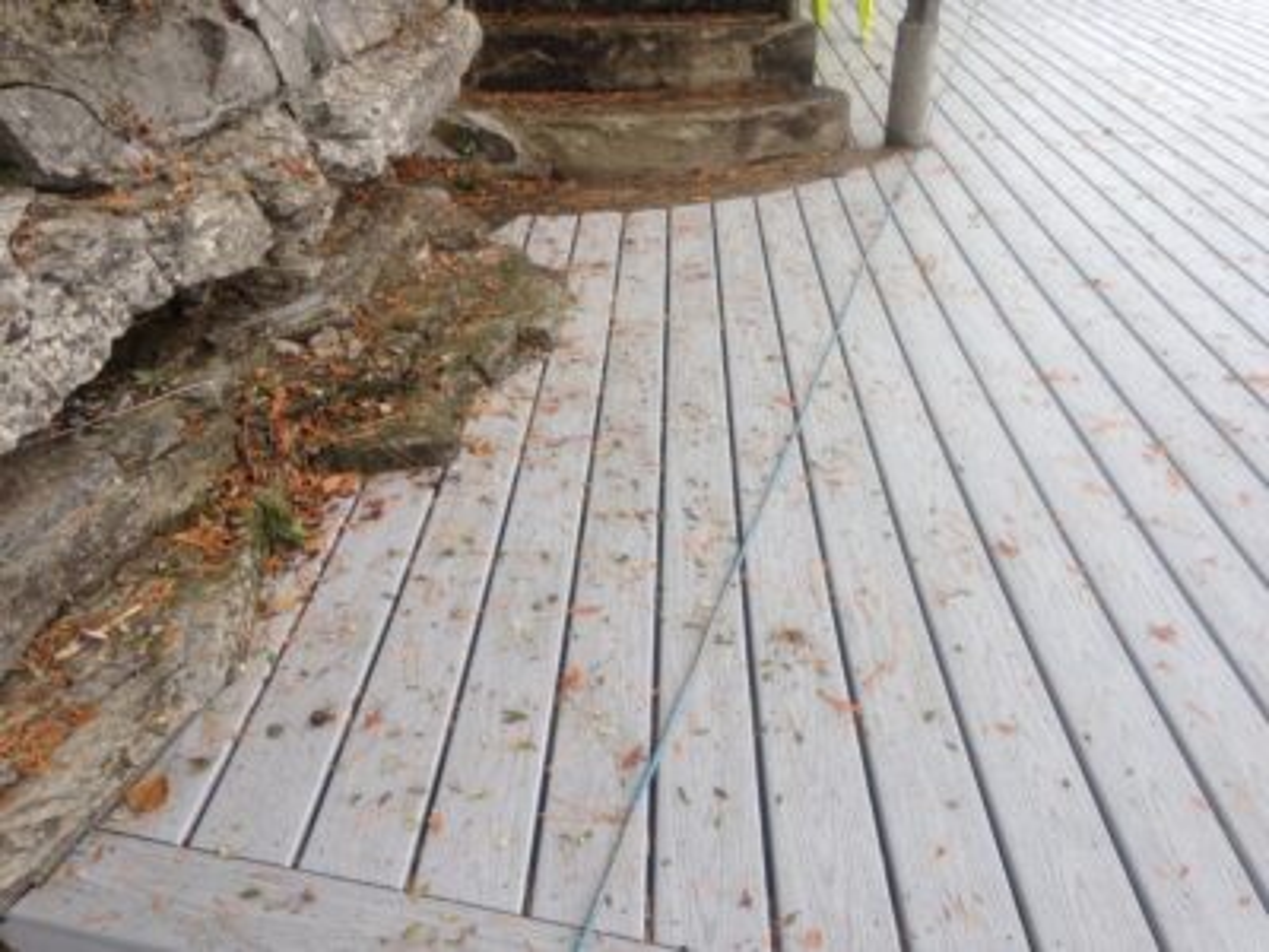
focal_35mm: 33
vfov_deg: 42.9
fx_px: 1210
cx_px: 634
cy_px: 476
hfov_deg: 55.4
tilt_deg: -30.1
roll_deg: +0.9
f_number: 2.4
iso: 50
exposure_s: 1/207
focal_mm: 4.12
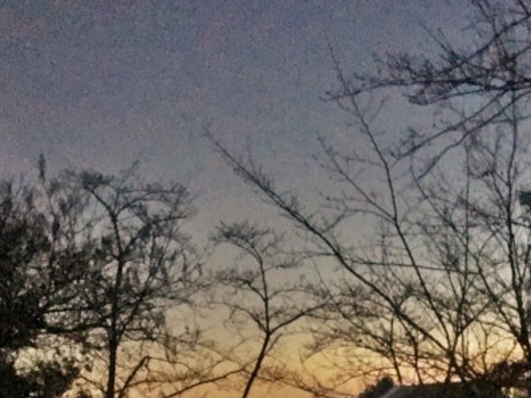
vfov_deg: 22.6
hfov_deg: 33.2
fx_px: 890
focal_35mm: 58
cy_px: 511
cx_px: 251
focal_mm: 4.15
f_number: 2.2
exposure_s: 1/4
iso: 2000
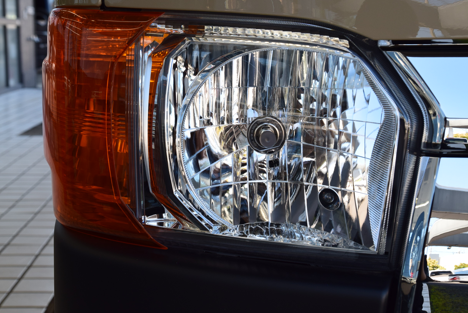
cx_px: 214
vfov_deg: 21.1
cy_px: 126
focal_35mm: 65
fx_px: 841
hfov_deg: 31.1
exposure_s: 1/200
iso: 400
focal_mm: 35
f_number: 10
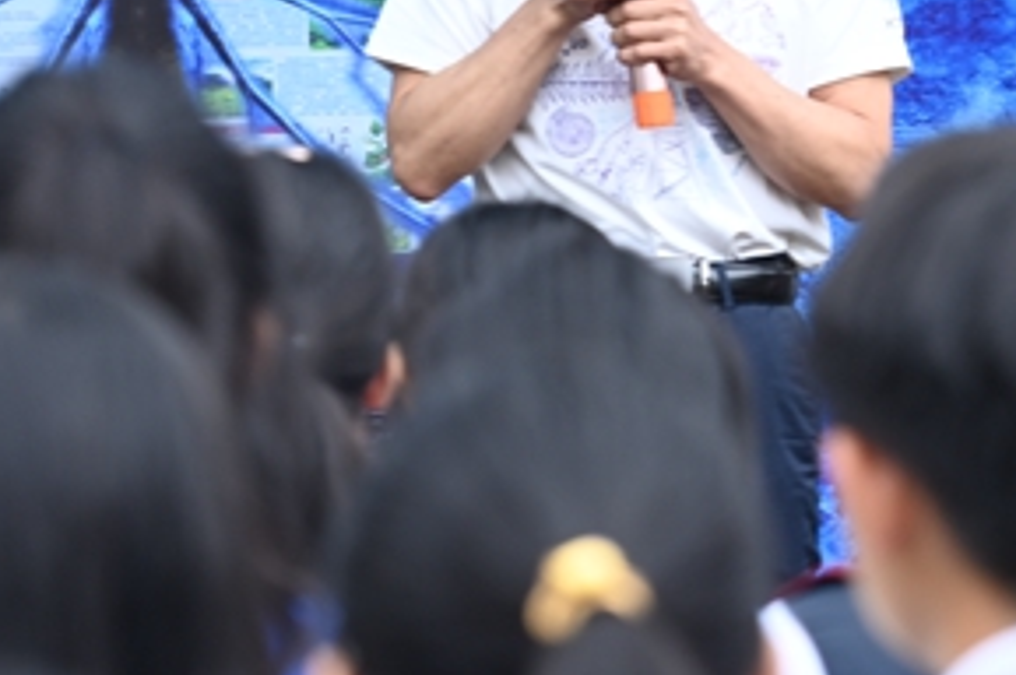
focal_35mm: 416
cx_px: 738
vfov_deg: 3.3
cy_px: -227
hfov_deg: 5.0
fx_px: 11727
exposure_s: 1/125
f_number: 4
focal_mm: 120
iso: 220
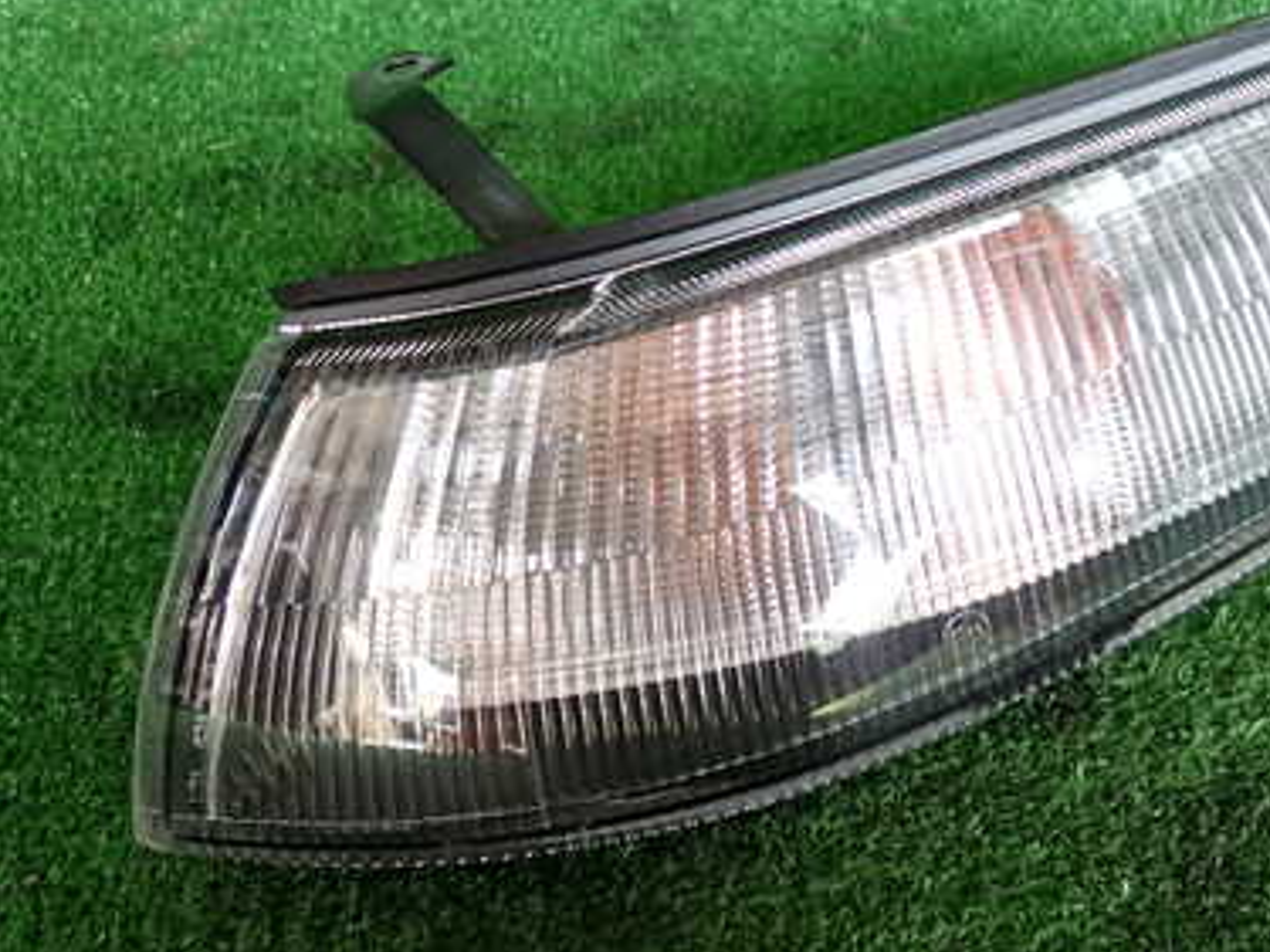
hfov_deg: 39.0
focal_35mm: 48
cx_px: 897
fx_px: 1760
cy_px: 454
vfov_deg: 30.2
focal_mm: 5.4
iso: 125
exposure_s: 1/60
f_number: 2.3
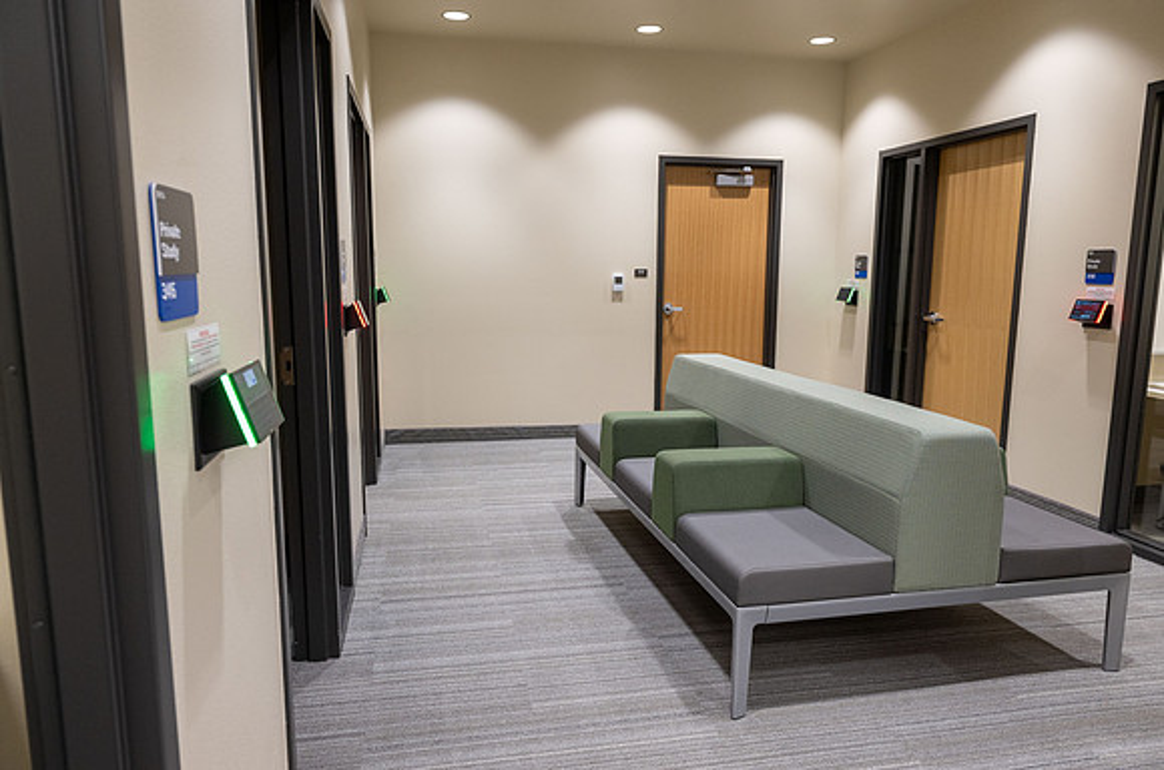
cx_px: 586
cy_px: 390
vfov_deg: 52.5
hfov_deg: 73.4
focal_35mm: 24
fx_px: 781
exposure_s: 1/80
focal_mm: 24
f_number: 5
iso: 1250
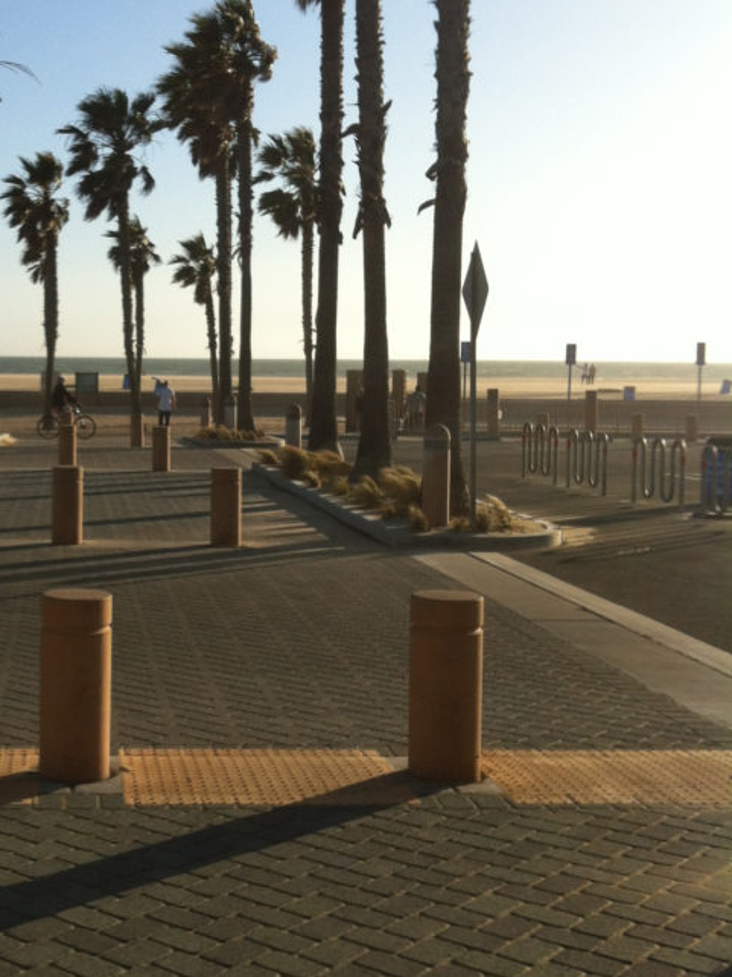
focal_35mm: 56
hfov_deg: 25.7
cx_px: 155
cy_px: 476
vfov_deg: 34.4
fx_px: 1580
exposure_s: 1/1257
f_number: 2.8
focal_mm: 3.85
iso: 80
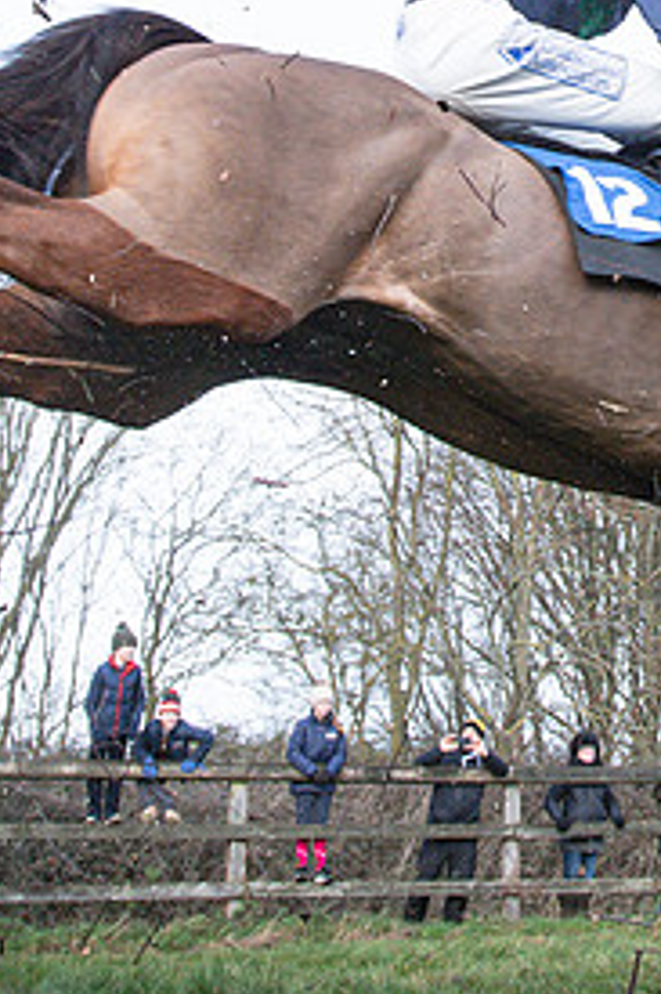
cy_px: 64
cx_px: 746
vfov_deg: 29.1
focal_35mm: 66
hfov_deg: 19.6
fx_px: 1820
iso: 2000
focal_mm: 19
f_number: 8
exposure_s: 1/1000
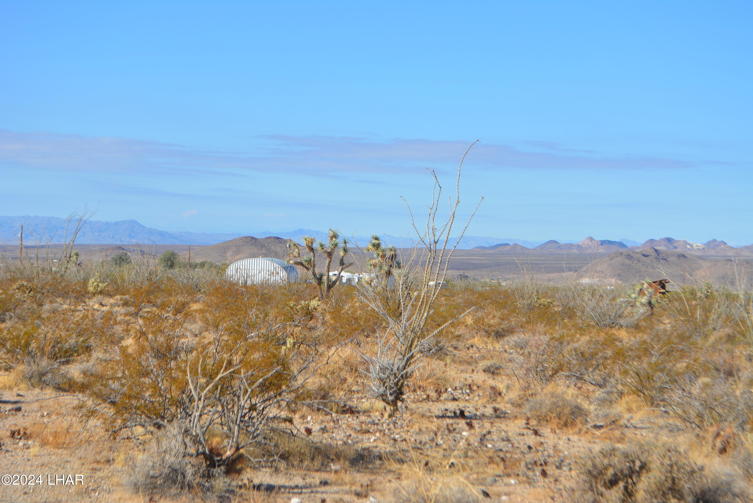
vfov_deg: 16.6
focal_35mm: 82
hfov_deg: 24.6
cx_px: 376
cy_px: 252
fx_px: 1727
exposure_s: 1/250
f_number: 8
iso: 100
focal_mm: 55
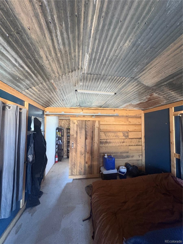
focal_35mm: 14
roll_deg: -1.3
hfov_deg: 85.7
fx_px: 99
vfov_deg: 102.1
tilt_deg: +3.9
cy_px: 122
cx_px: 92
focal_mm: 2.22
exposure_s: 1/60
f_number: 2.2
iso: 640
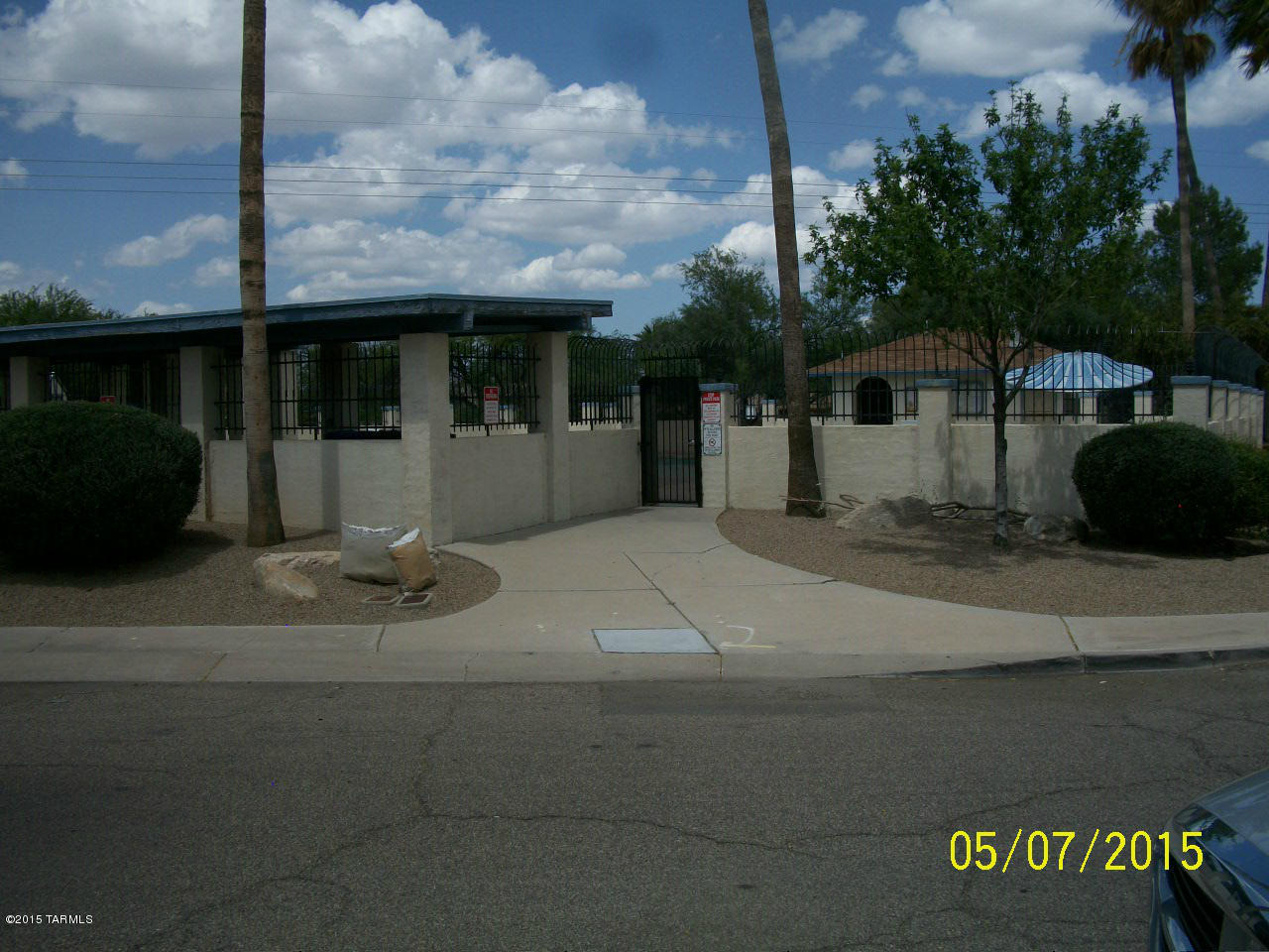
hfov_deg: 52.6
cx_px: 634
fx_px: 1283
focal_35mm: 35
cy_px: 476
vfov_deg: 40.7
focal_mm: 6.3
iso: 80
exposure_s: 1/800
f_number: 5.6
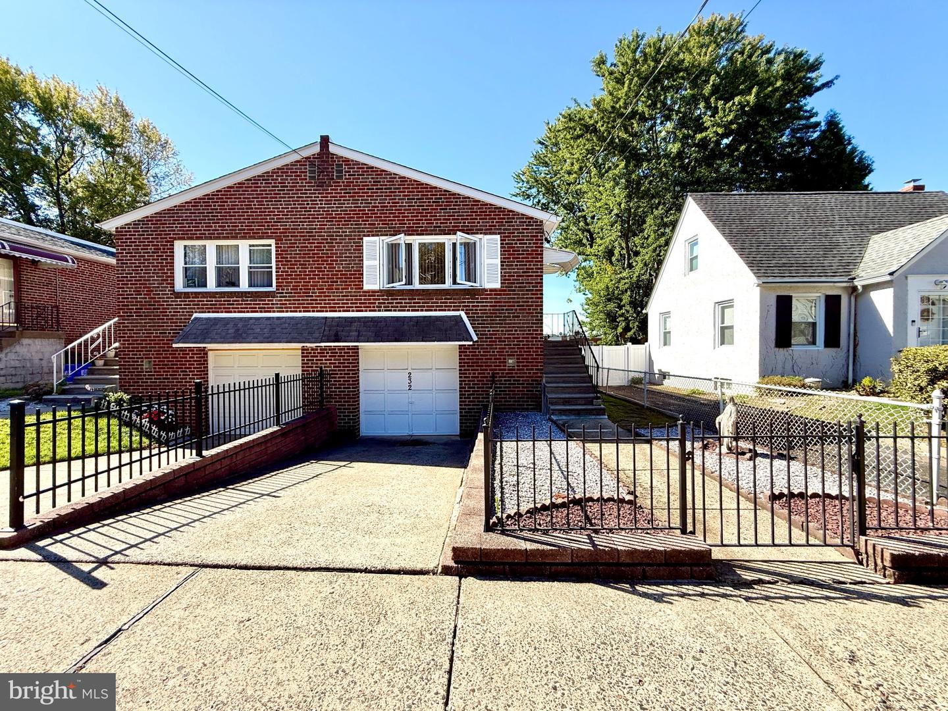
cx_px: 474
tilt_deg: -0.9
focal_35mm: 14
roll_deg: +0.3
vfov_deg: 85.7
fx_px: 383
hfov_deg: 102.1
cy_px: 356
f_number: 2.2
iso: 64
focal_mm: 2.22
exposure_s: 1/1259
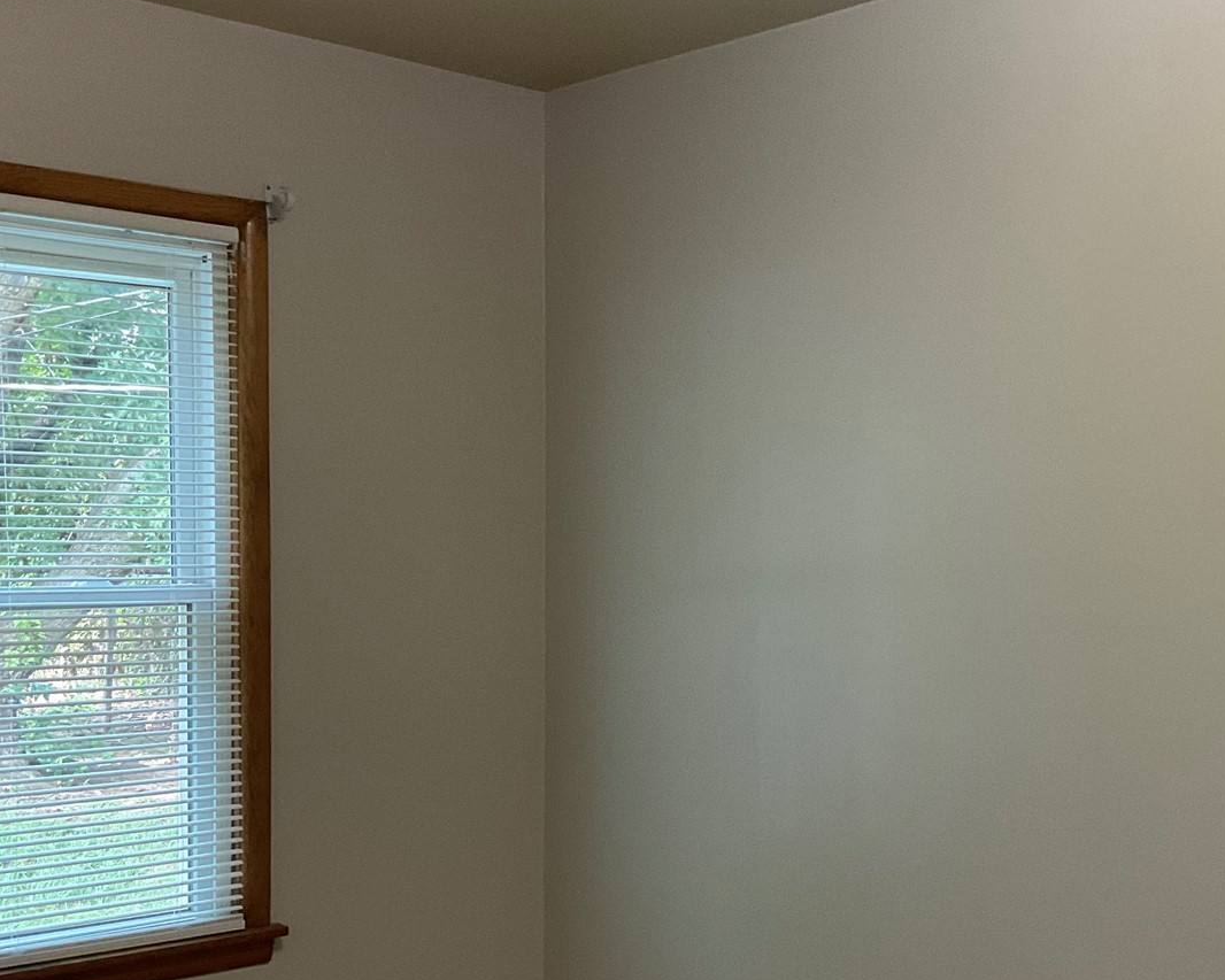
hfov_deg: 36.5
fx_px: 1849
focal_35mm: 51
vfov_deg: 29.5
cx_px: 734
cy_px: 625
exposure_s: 1/60
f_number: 1.8
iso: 125
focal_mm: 3
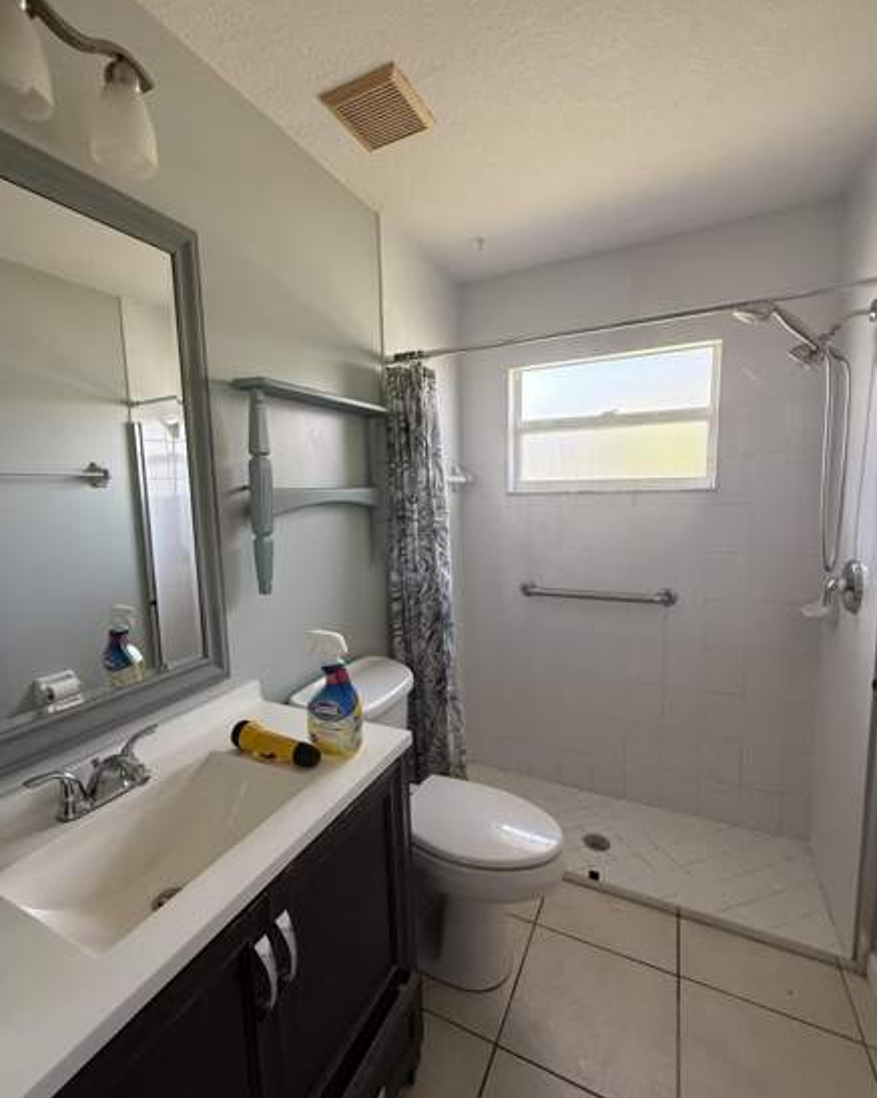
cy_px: 556
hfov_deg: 80.2
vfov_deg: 93.1
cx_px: 401
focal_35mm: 16
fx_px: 520
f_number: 2.2
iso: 250
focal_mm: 2.22
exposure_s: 1/99
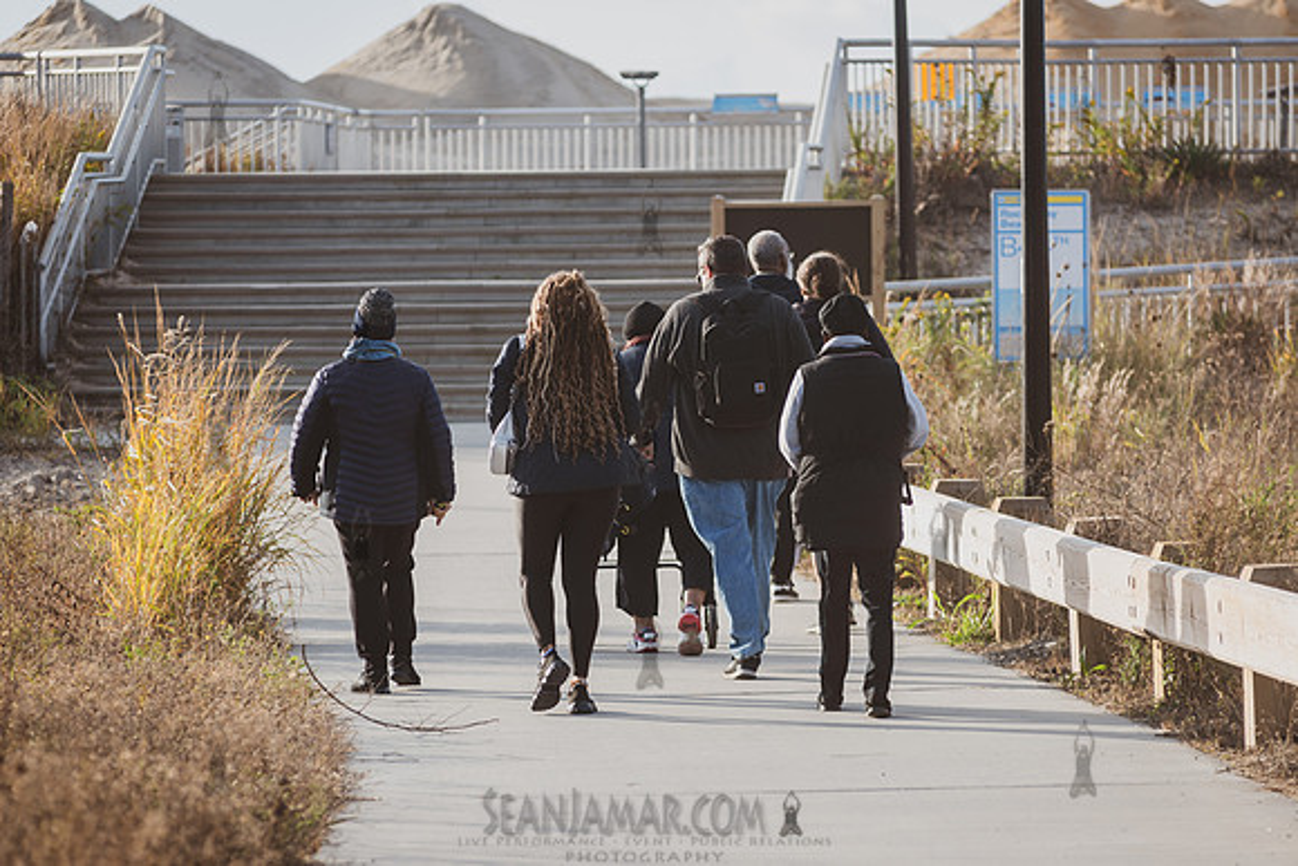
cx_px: 664
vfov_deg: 6.6
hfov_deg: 9.9
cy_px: 473
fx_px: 7458
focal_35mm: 207
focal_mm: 185
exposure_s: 1/320
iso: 100
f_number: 4.5
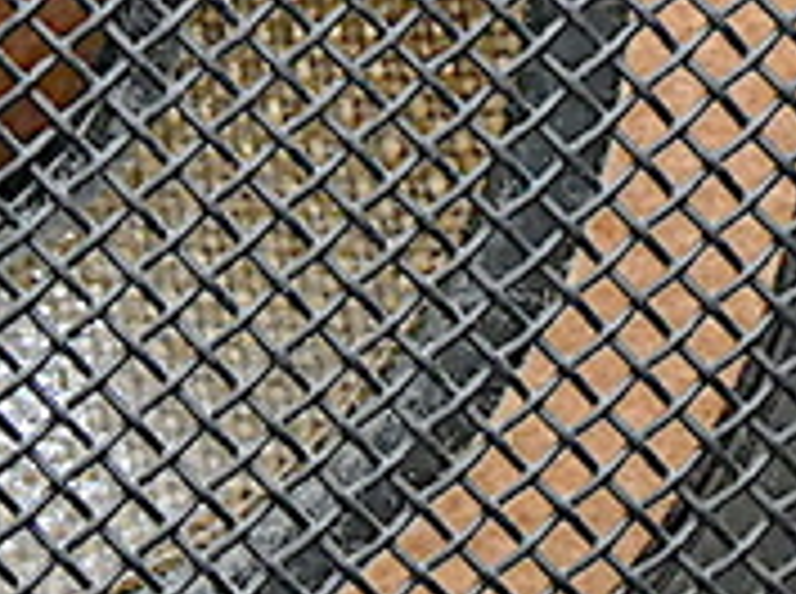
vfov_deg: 2.2
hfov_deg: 2.9
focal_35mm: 674
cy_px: -54
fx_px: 15467
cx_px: -256
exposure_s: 1/5
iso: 200
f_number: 5.2
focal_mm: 22.3
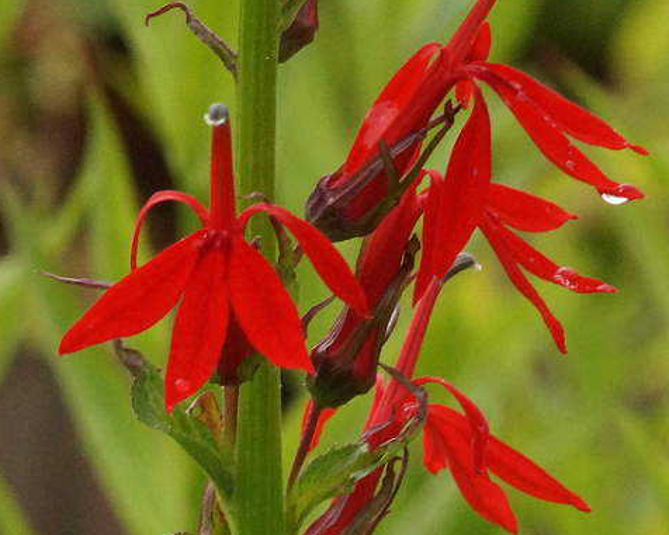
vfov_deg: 4.4
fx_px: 7030
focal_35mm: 355
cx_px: 354
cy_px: 285
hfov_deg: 5.4
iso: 3200
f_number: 11
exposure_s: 1/100
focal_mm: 100
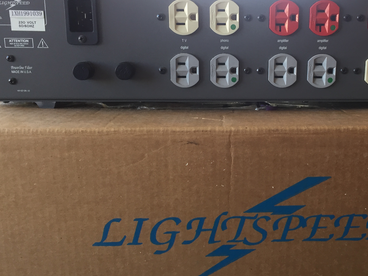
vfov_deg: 34.3
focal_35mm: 42
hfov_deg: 44.4
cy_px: 123
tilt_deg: -11.8
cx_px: 231
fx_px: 446
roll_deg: +0.5
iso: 40
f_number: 2.2
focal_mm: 4.15
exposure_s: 1/33
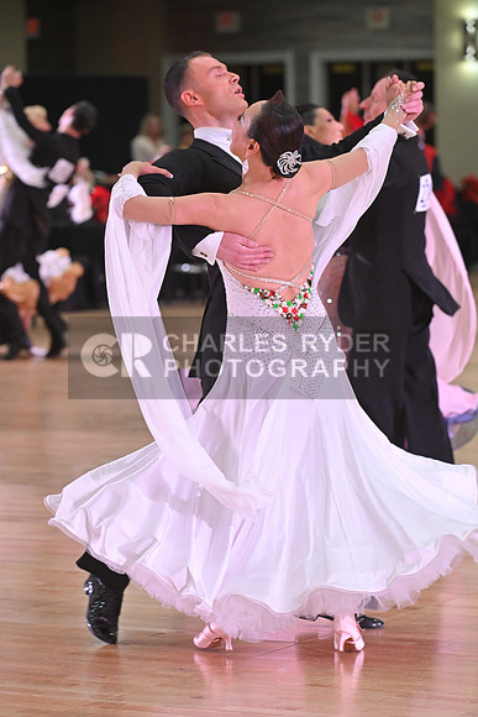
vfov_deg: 12.4
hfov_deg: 8.3
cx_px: 239
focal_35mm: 165
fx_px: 3284
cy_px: 358
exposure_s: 1/400
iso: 3200
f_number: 5.6
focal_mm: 165
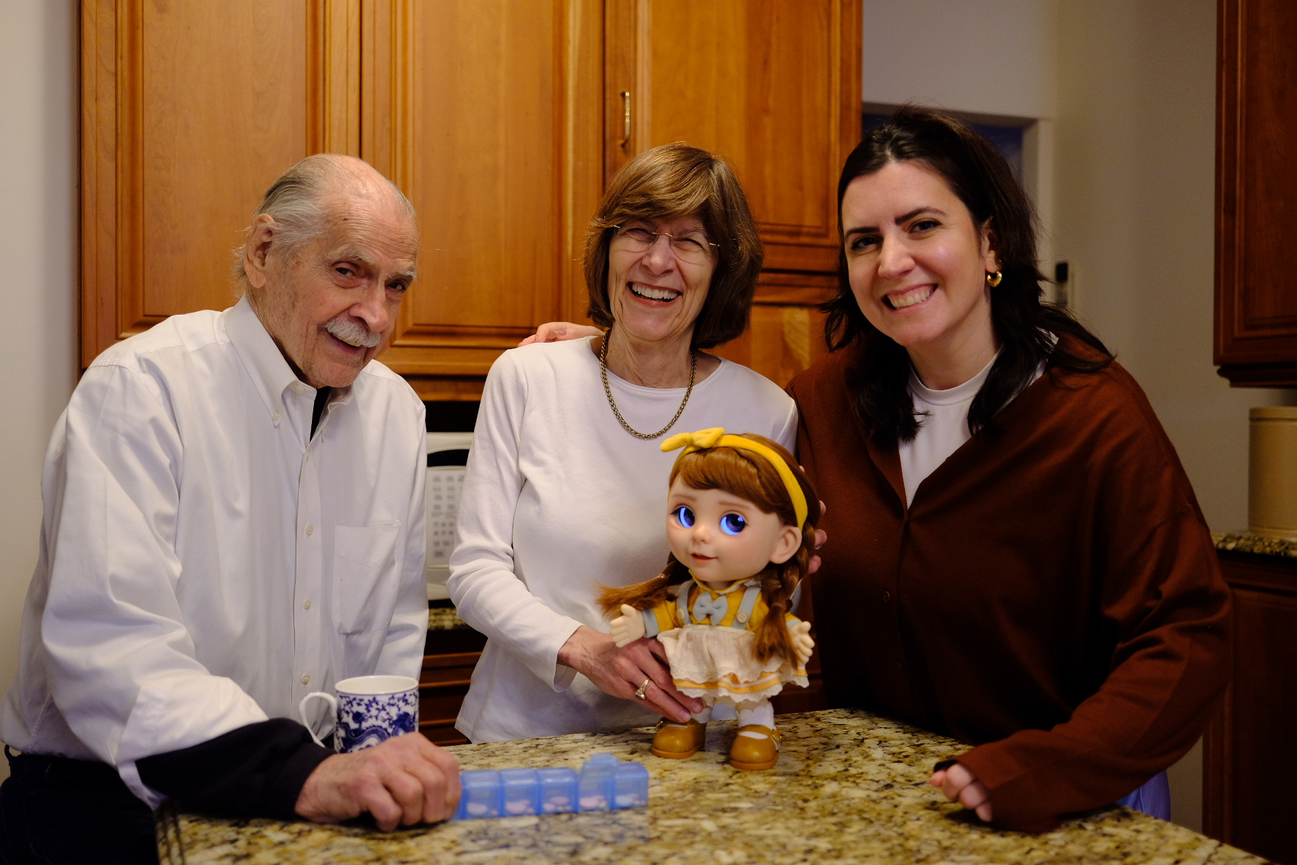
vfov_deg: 37.9
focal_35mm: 35
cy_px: 432
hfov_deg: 54.4
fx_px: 1261
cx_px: 648
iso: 800
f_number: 1.4
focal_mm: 23
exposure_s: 1/320
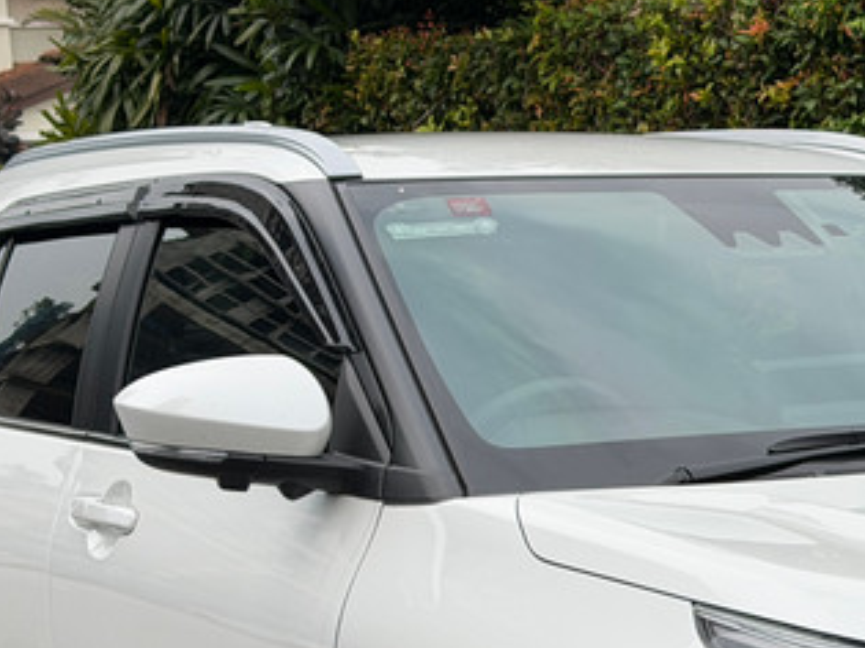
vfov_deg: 11.4
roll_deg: +3.2
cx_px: 832
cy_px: 711
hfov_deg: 15.2
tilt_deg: -8.2
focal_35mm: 128
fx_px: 3197
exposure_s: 1/1167
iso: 64
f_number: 1.78
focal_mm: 6.76
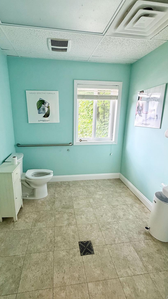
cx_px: 73
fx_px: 127
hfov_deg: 66.8
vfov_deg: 99.3
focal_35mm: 16
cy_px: 143
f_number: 2.2
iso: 320
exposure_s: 1/60
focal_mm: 2.22
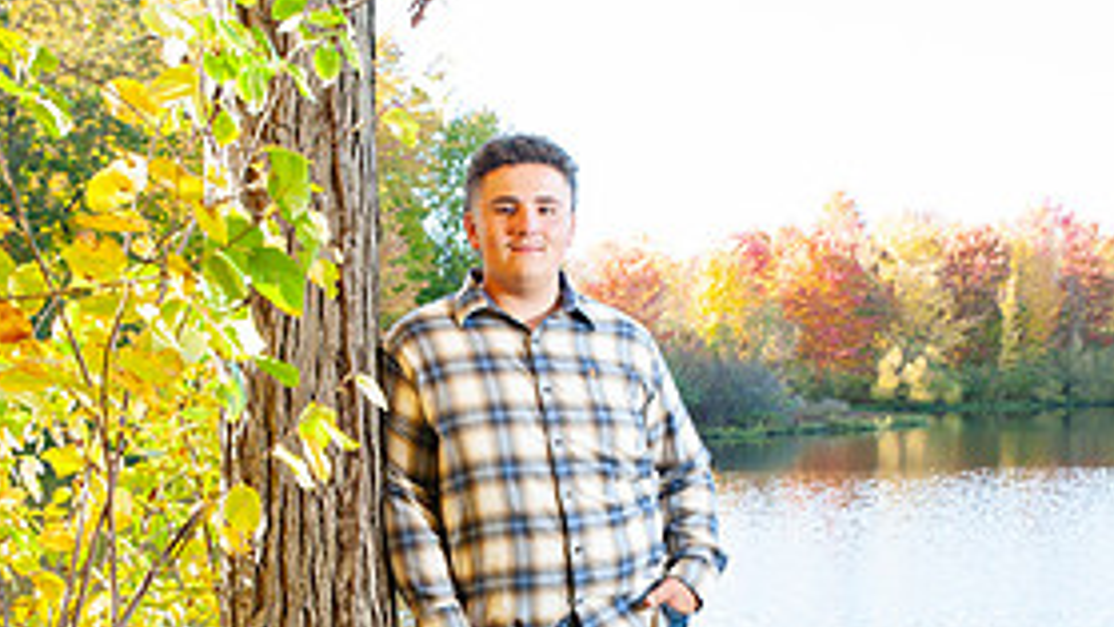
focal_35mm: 59
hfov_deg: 35.4
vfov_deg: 19.9
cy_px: 579
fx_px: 1743
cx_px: 537
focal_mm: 35
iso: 400
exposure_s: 1/160
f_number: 6.3
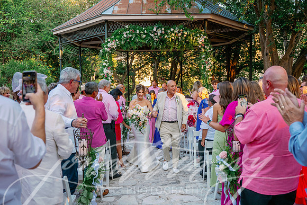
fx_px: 277
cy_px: 102
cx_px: 154
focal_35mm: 32
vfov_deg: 40.6
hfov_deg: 58.0
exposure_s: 1/250
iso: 320
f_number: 3.5
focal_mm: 32.5
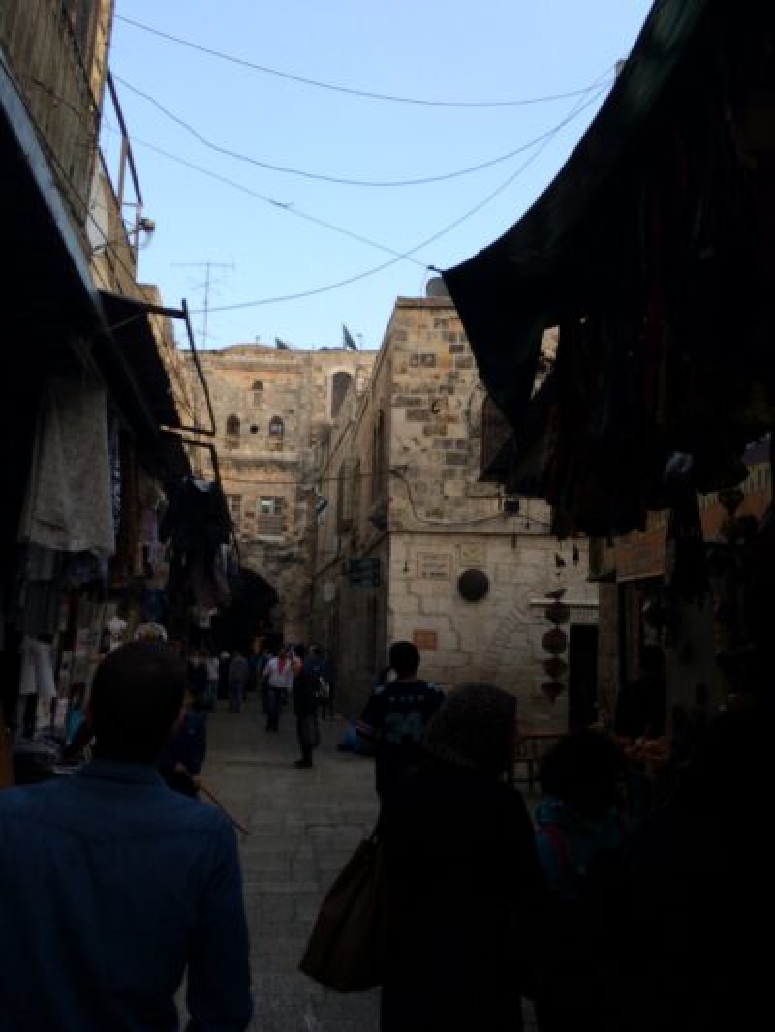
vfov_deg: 60.0
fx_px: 895
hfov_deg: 46.8
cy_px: 516
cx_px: 388
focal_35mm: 30
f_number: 2.2
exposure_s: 1/243
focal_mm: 4.12
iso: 32
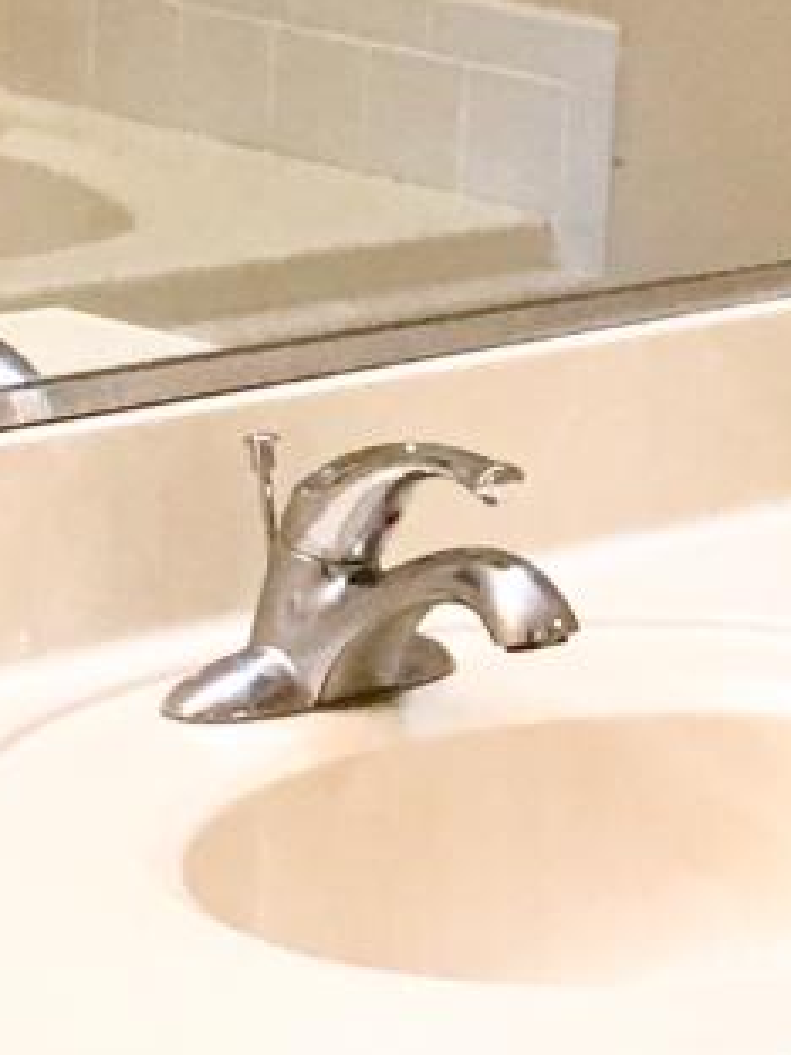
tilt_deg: -8.9
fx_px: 5667
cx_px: 771
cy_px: 237
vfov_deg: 10.6
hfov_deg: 7.9
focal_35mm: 186
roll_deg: -3.1
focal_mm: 4.15
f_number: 2.2
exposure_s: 1/30
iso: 40
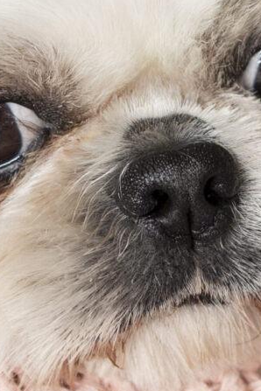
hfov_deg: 4.6
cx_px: 107
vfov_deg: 6.9
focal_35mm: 298
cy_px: -23
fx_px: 3240
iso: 640
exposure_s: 1/200
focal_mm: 35
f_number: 2.2
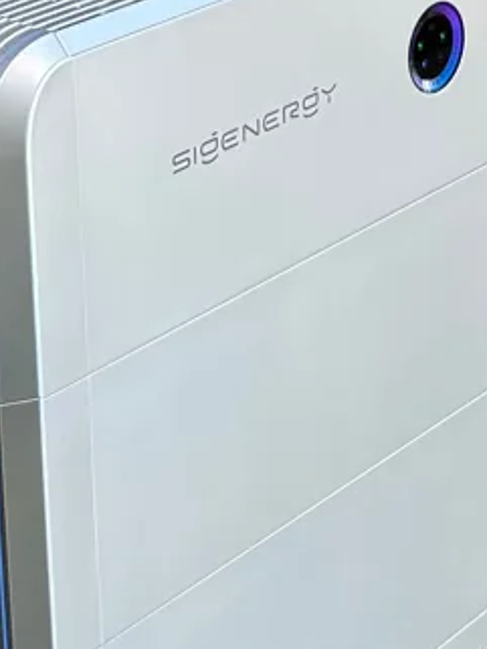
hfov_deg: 13.7
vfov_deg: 16.8
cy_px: -272
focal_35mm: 108
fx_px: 2025
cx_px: 259
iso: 32
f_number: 1.5
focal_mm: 5.7
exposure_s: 1/143
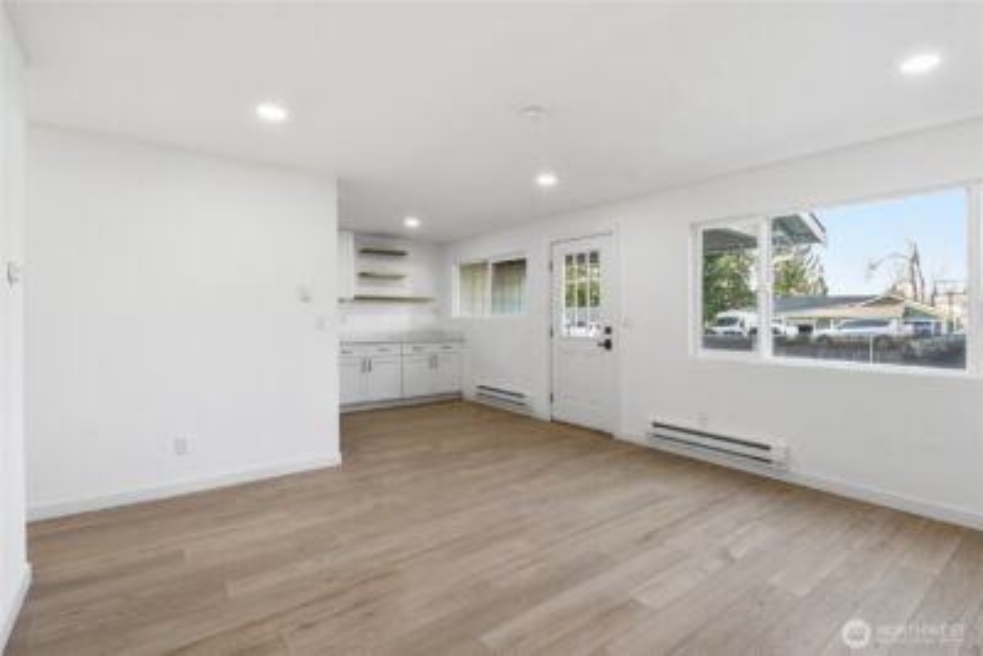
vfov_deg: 77.4
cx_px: 492
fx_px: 410
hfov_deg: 100.4
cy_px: 328
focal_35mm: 15
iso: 100
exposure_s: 1/30
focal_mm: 10
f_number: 9
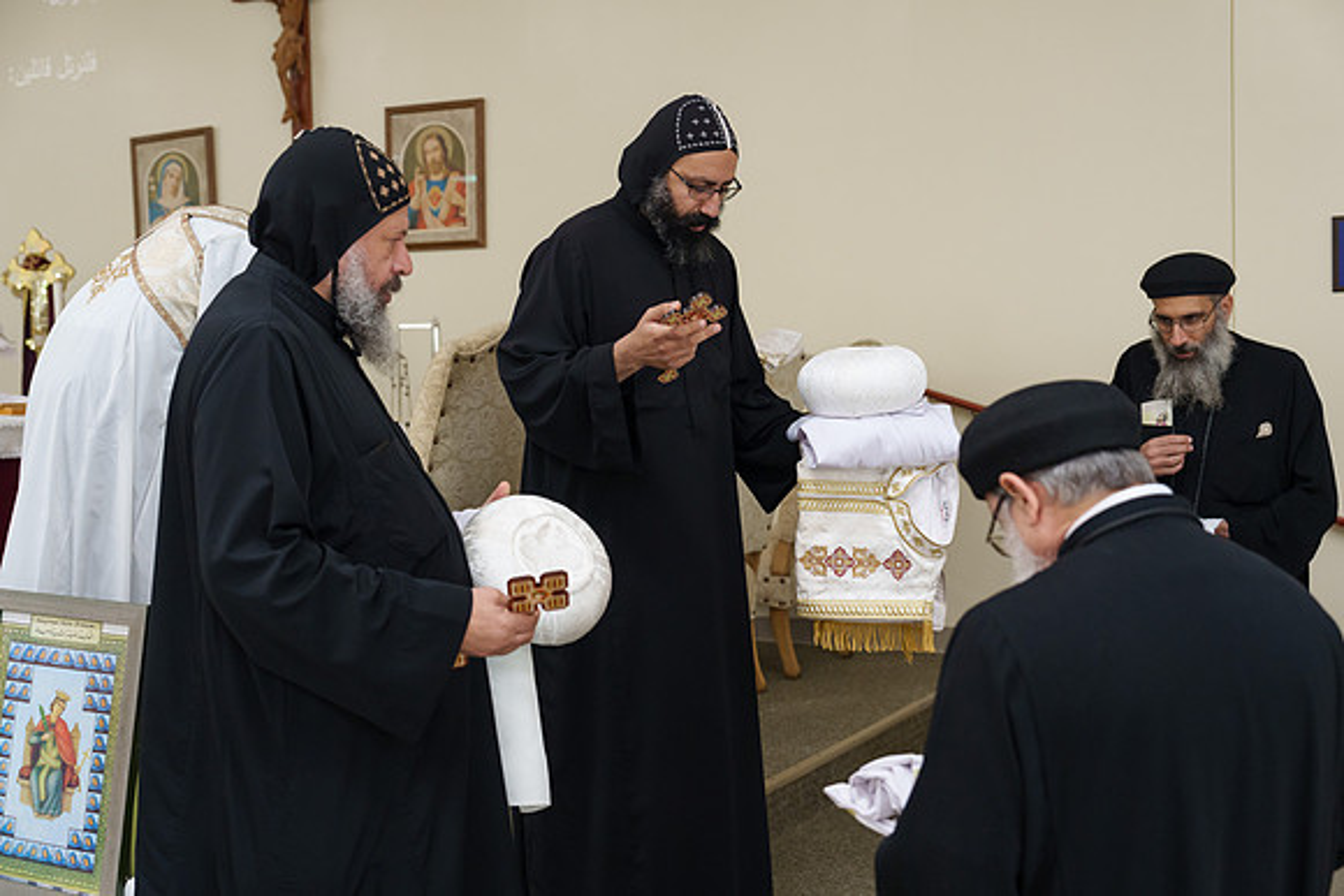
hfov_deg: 45.7
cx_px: 672
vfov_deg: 31.4
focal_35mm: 43
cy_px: 448
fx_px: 1594
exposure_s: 1/160
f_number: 3.5
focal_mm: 42
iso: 1600
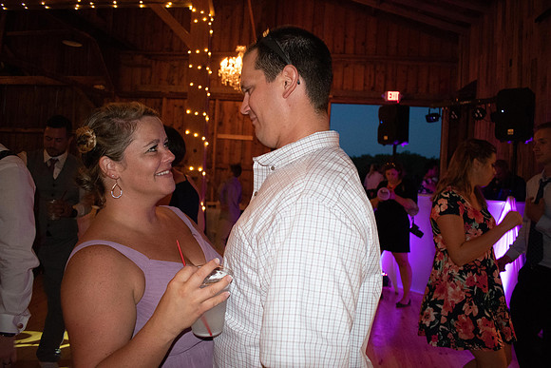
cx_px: 276
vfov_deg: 48.0
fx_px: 413
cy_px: 184
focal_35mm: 27
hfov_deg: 67.4
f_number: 3.5
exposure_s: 1/60
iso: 3600
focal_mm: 18
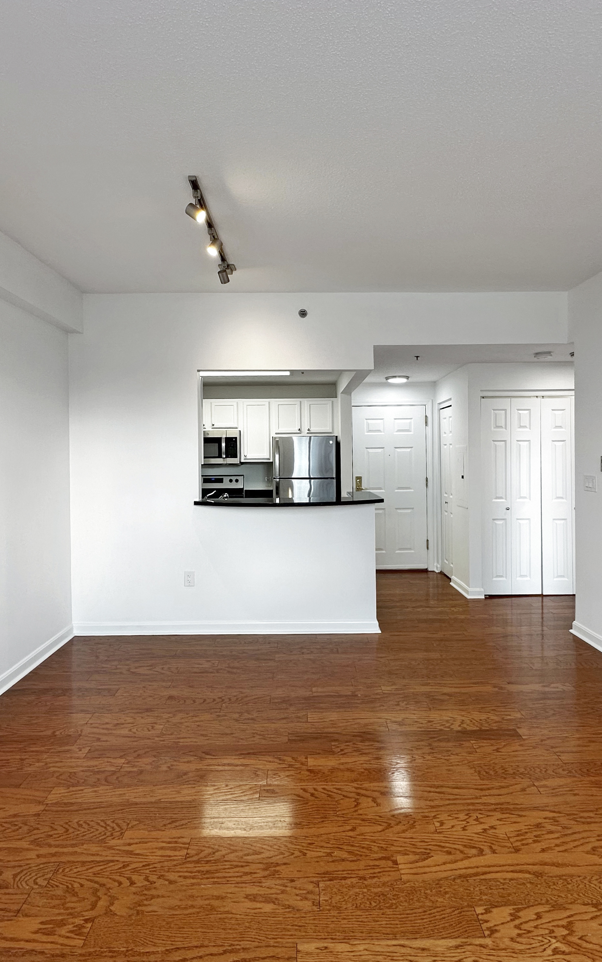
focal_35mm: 20
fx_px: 525
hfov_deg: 59.6
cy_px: 485
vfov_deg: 85.1
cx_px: 320
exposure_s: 1/120
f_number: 2.2
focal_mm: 2.22
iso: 64
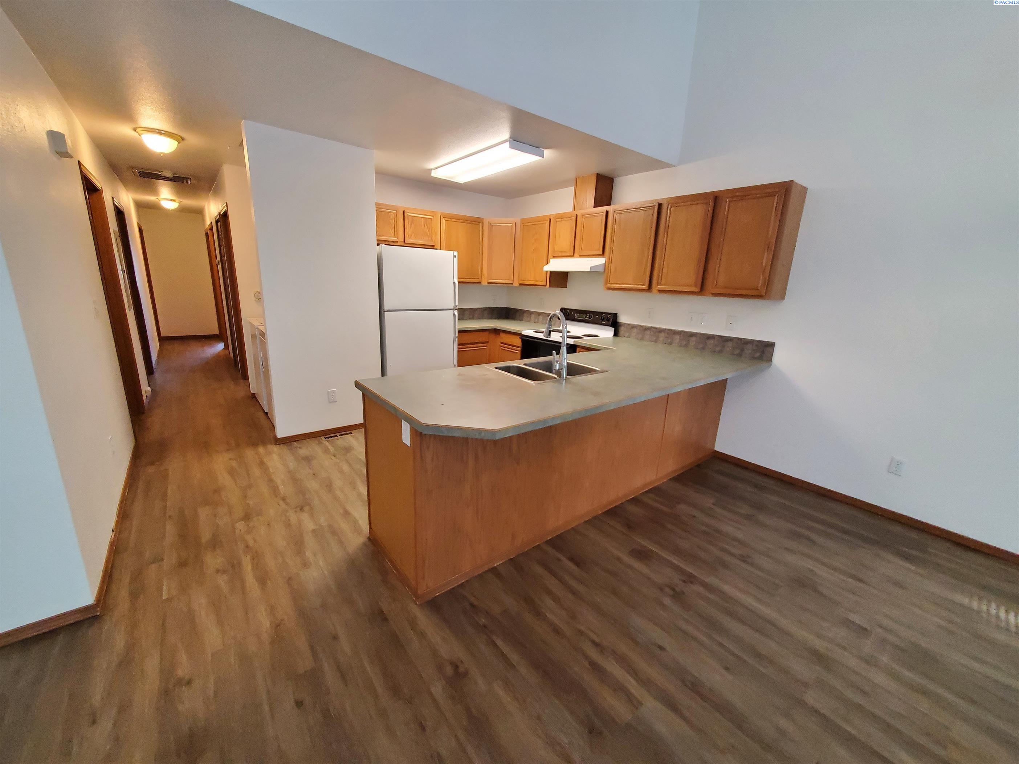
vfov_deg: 89.9
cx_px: 510
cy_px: 382
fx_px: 383
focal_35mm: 13
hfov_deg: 106.2
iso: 400
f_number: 2.2
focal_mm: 1.8
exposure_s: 1/40
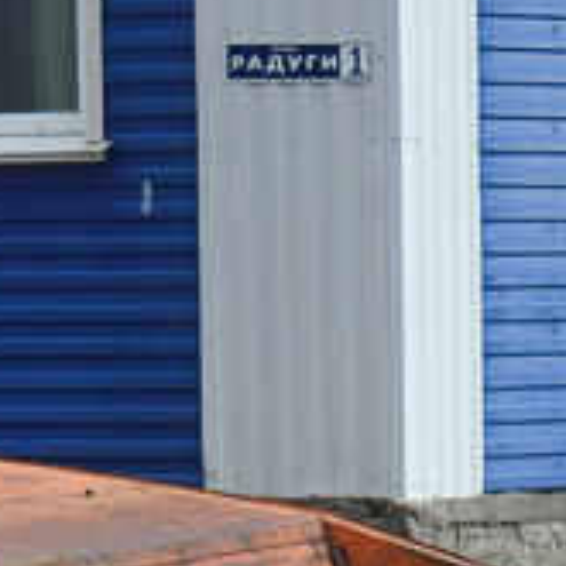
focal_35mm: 445
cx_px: 388
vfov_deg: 3.9
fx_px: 8232
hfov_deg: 3.9
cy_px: 851
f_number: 6.3
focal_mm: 48
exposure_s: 1/800
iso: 200
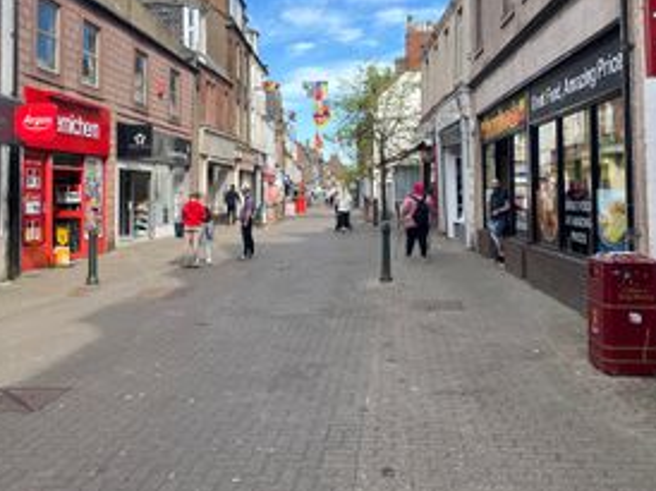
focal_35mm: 38
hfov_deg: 49.0
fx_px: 719
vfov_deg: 37.2
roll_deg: +1.2
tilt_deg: +3.9
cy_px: 158
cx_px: 309
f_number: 1.6
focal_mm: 5.1
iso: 50
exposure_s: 1/1776
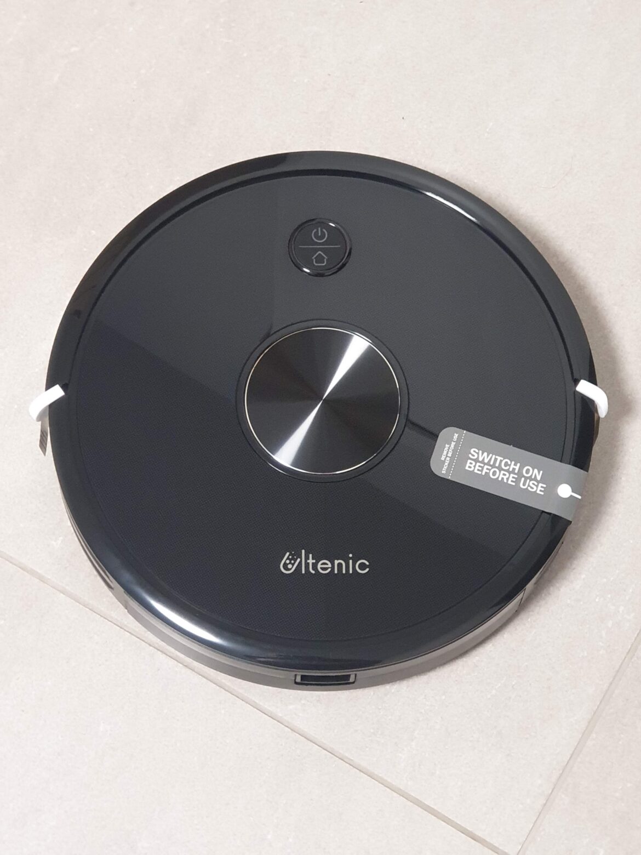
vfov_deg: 36.8
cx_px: 320
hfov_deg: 28.0
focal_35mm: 52
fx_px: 1284
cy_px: 428
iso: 400
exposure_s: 1/17
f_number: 2.4
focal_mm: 6
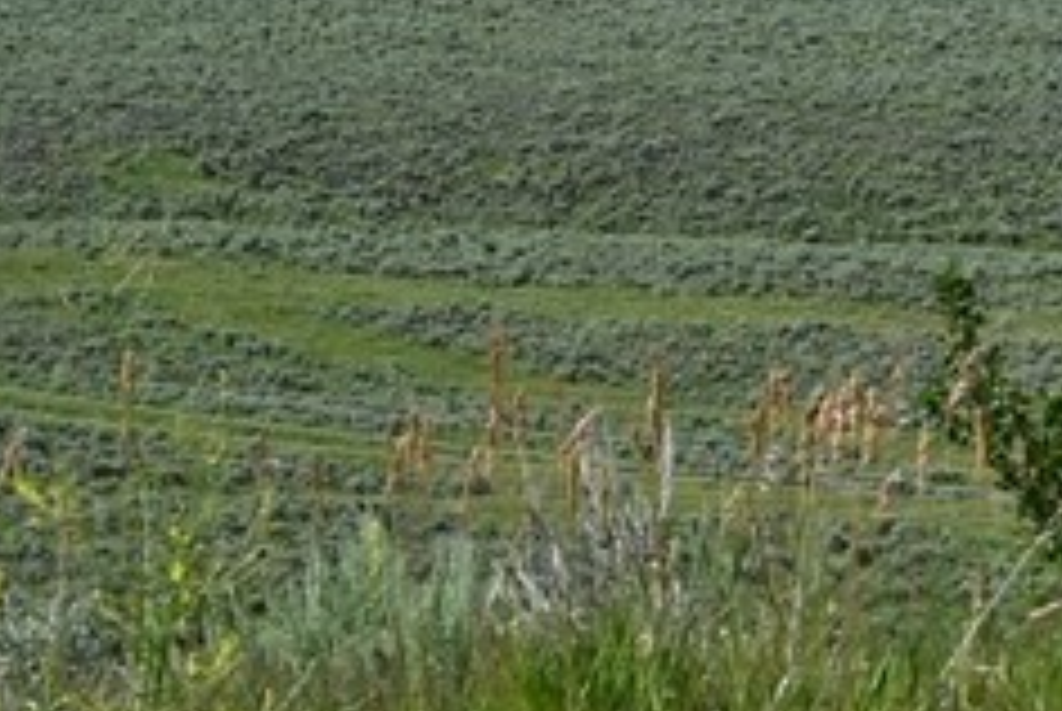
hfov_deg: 5.7
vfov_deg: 4.2
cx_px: 3447
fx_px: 9747
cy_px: -236
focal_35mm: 330
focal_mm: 46
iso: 100
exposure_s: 1/400
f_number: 7.1
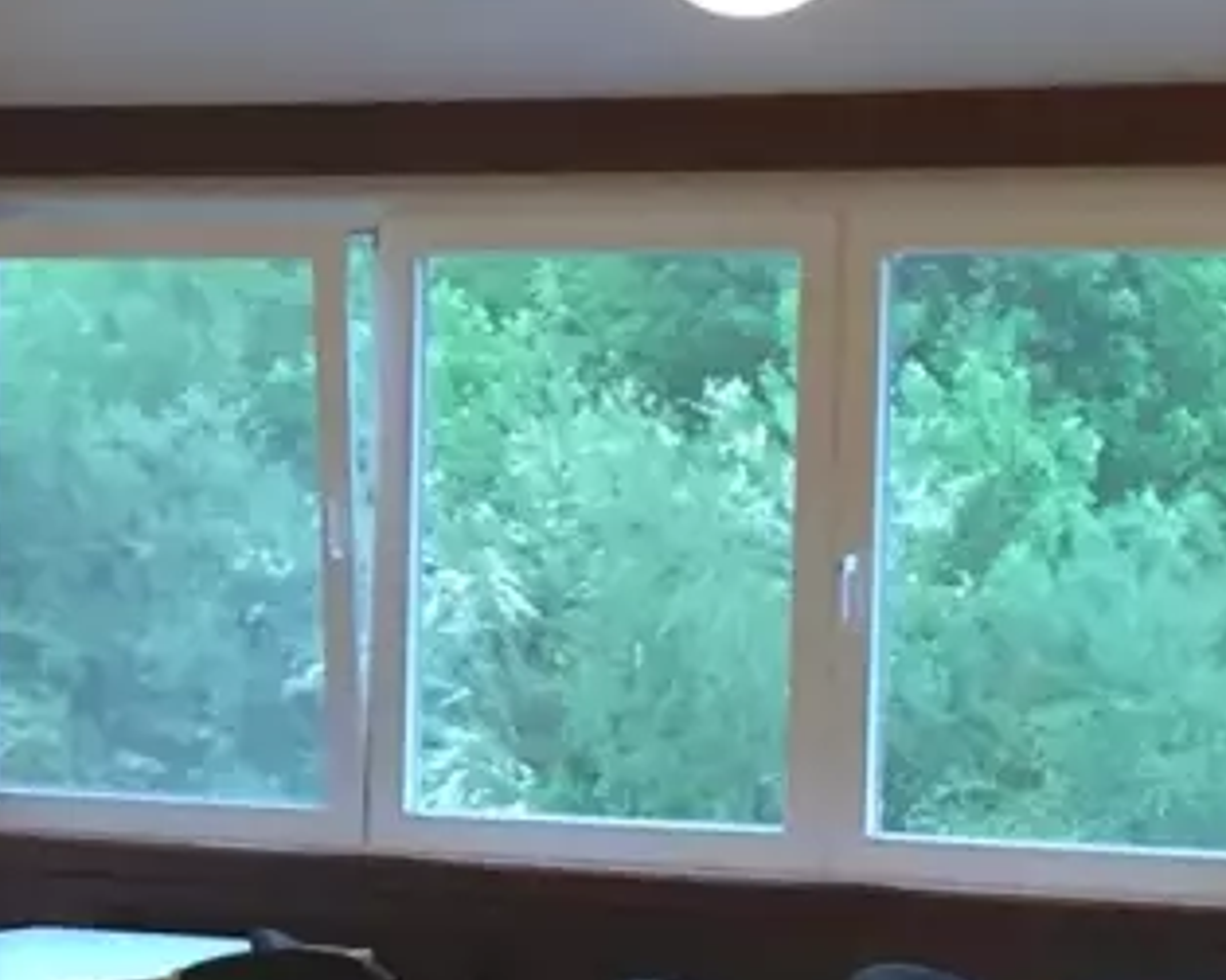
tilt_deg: -2.3
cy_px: 820
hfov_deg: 10.6
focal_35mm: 173
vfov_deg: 8.9
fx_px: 6275
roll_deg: -1.3
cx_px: -859
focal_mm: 4.15
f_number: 2.2
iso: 125
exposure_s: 1/33
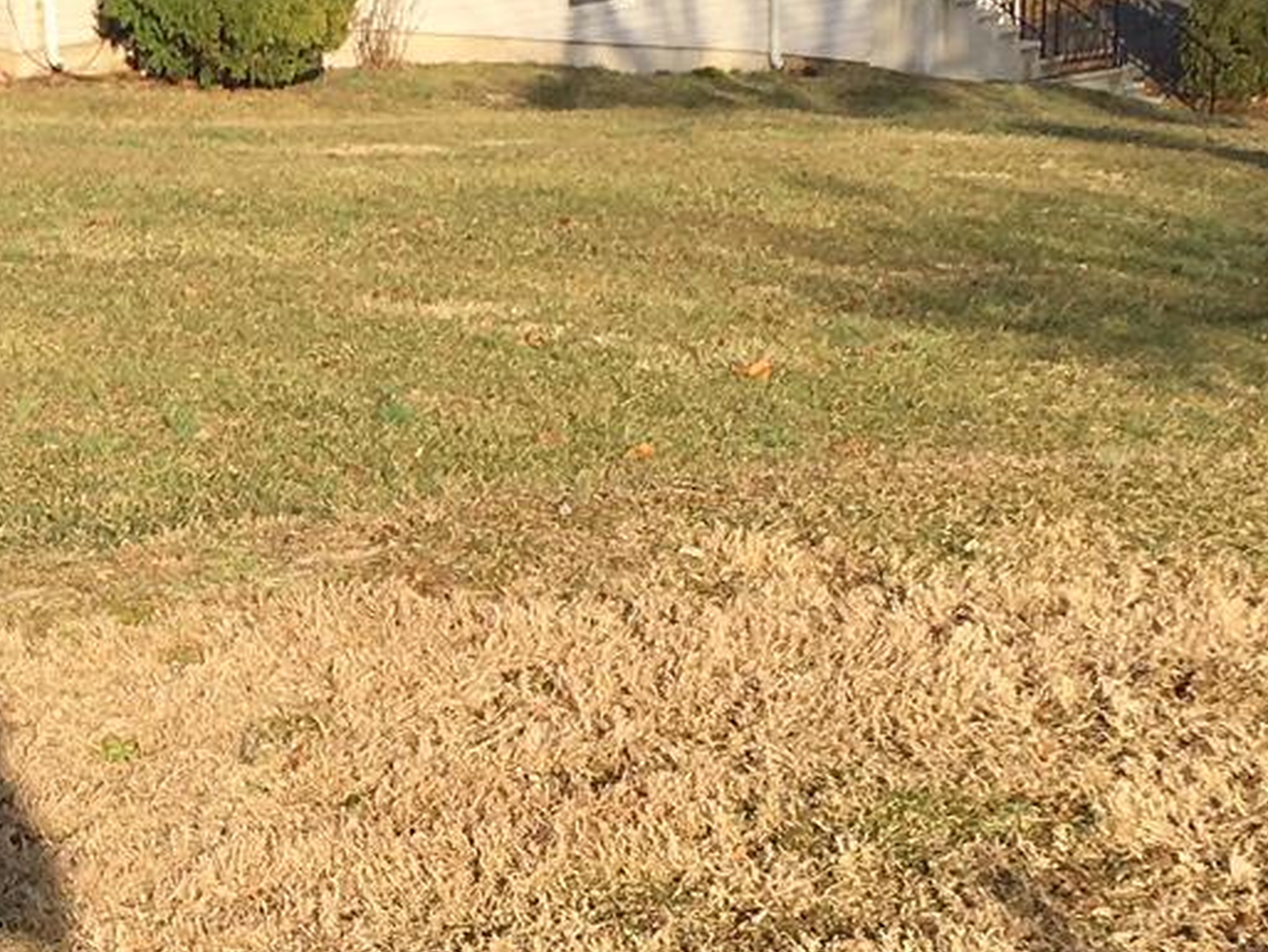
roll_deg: +1.5
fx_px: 4177
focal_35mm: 114
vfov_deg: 13.0
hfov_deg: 16.8
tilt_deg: -10.3
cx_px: -99
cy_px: 356
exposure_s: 1/1115
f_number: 2.2
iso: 25
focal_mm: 4.15
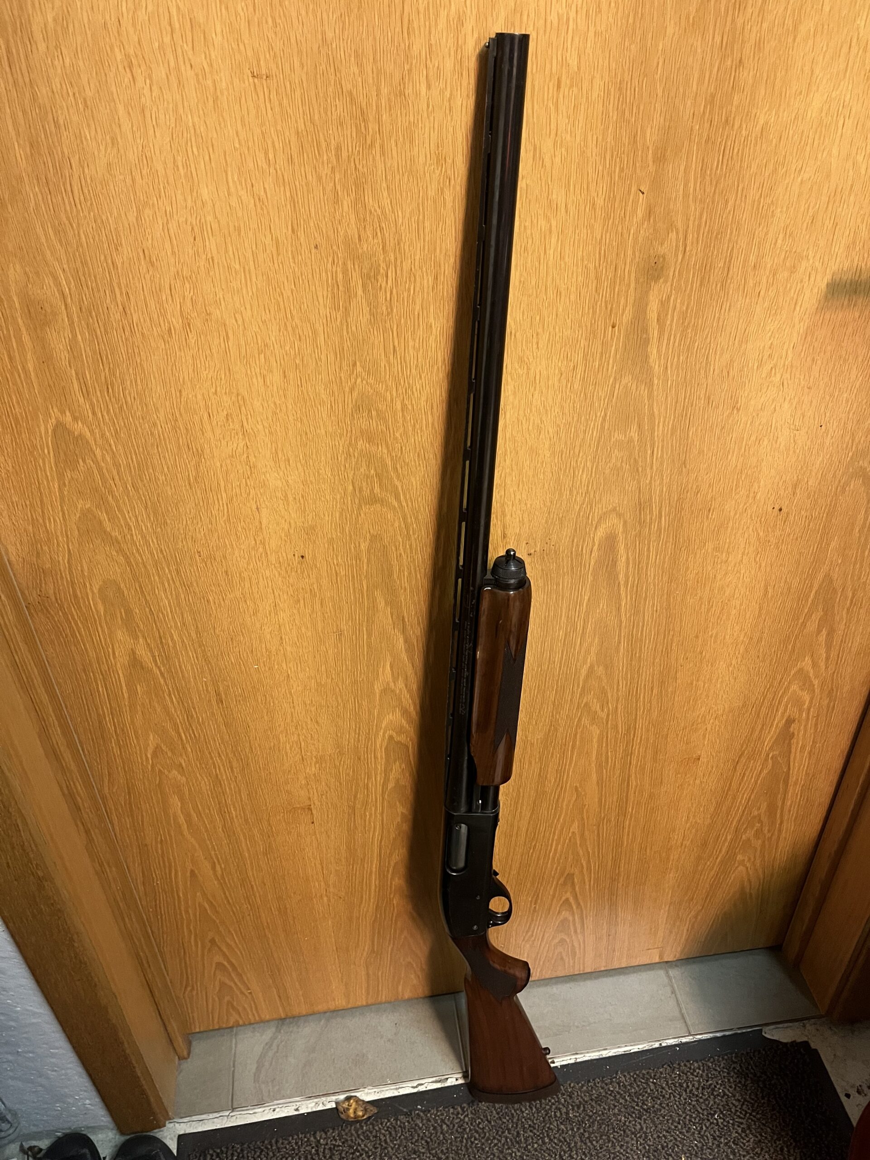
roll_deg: +2.1
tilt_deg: -37.2
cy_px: 580
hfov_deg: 53.1
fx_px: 871
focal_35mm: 26
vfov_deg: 67.3
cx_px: 435
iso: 400
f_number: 1.6
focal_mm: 5.1
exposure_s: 1/33
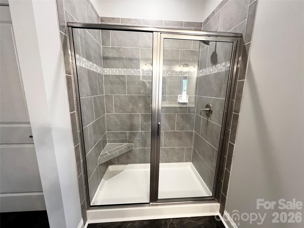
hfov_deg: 106.2
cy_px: 114
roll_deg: +0.2
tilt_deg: -11.3
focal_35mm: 13
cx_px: 152
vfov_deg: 89.9
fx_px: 114
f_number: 1.8
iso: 160
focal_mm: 1.57
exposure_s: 1/60
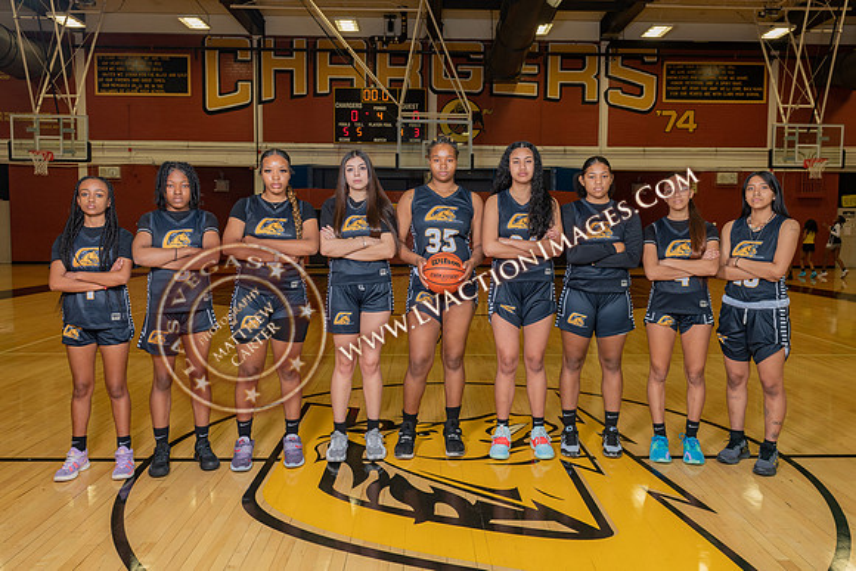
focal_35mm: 27
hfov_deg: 67.3
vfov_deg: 47.9
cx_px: 440
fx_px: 643
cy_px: 276
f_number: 7.1
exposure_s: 1/50
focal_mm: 24
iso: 250
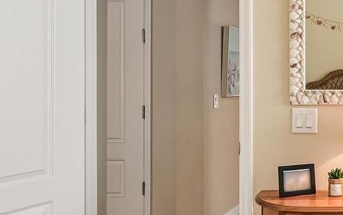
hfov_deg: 33.6
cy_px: 70
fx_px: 430
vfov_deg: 27.8
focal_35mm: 46
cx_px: 430
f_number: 8
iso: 400
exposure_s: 1/30
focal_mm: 14
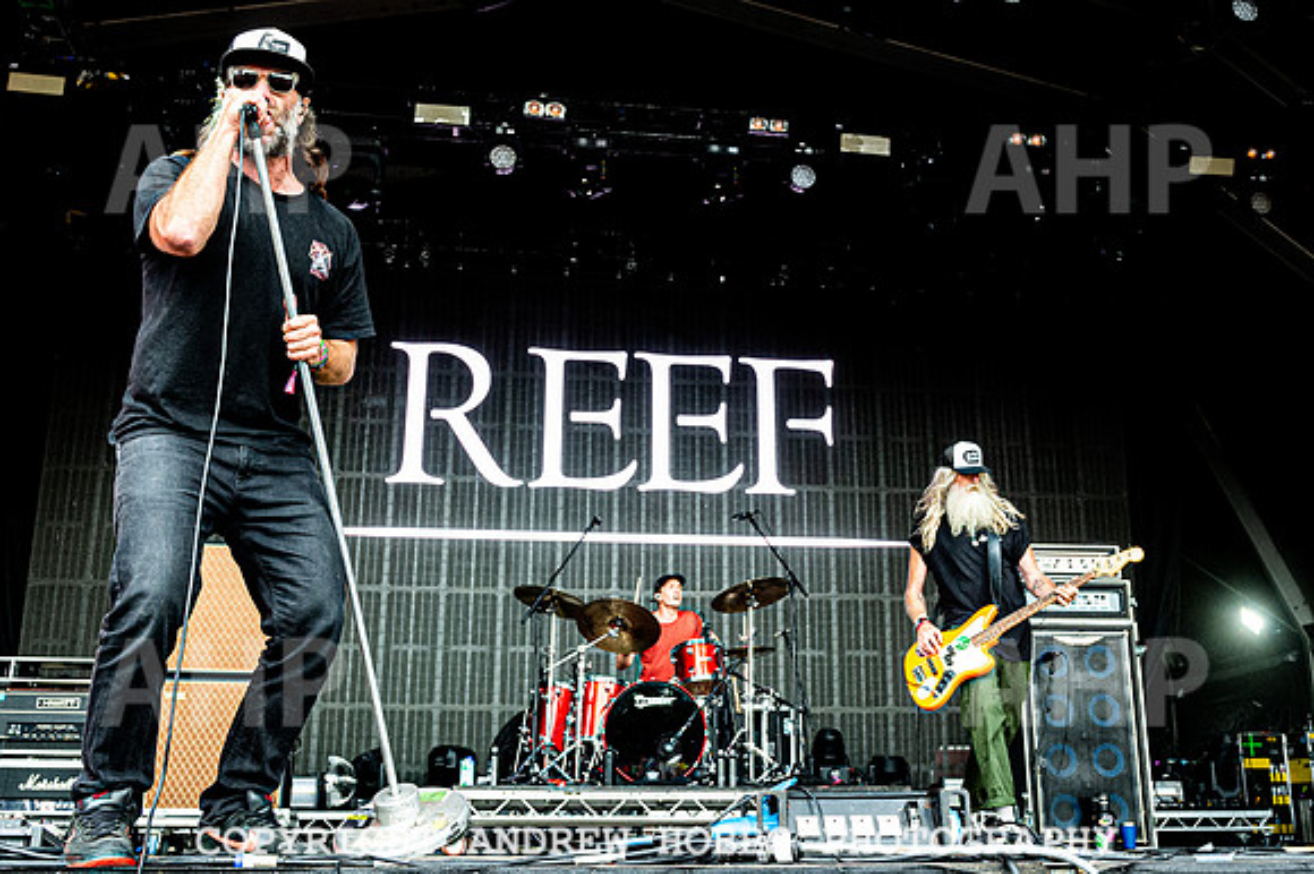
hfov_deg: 47.1
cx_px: 727
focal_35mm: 41
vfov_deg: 32.3
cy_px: 330
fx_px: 1503
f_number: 6.3
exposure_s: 1/500
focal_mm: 31
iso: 4000
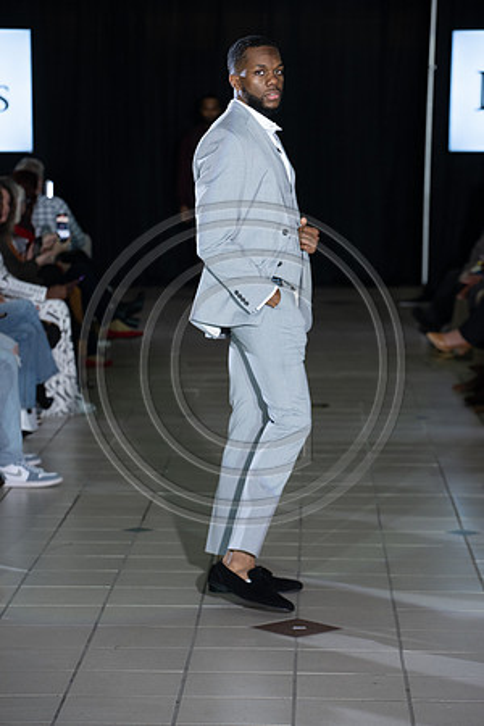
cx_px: 242
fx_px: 2460
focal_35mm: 122
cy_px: 363
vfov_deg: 16.8
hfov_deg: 11.2
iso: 1250
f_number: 5
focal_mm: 122
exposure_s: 1/160
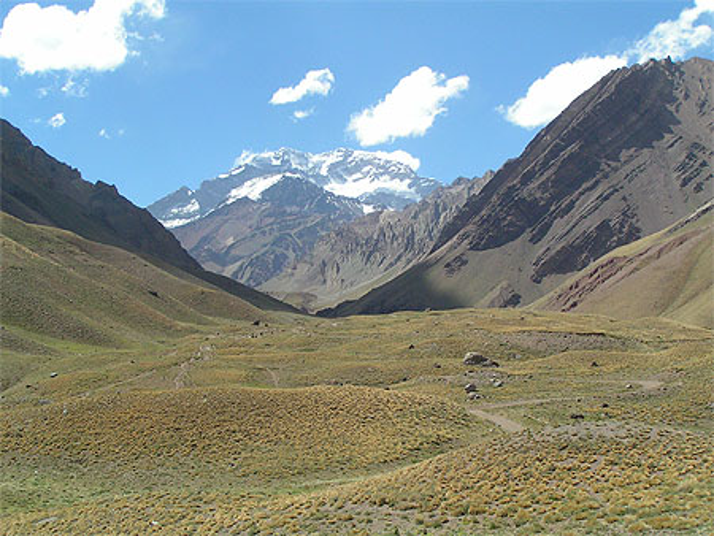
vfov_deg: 29.7
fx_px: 1011
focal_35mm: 49
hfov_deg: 38.9
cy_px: 268
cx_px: 357
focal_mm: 7.6
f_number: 5.6
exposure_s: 1/640
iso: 50
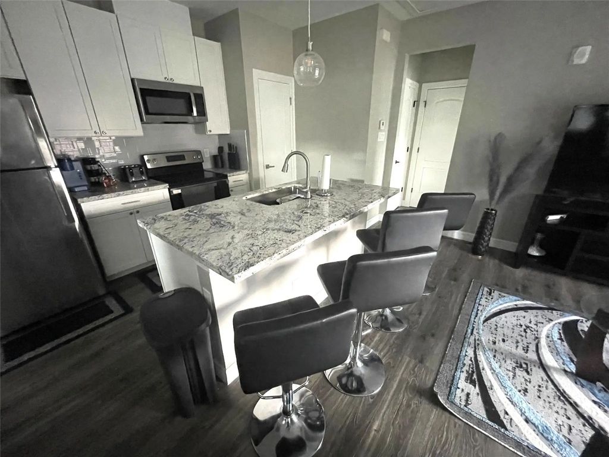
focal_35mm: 14
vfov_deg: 85.7
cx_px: 304
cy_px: 228
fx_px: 246
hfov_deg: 102.1
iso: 1250
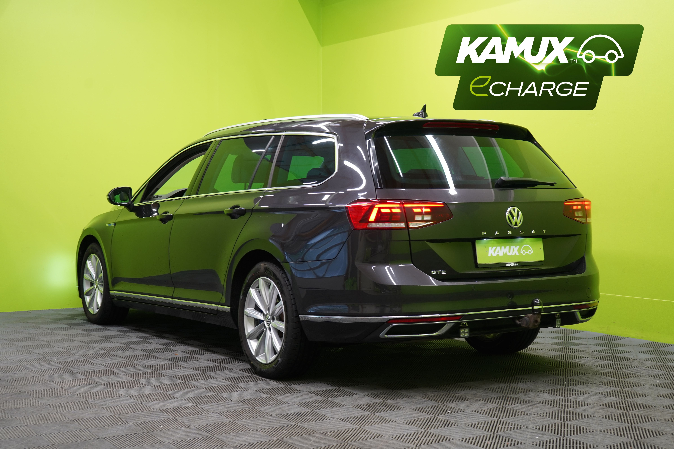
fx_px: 973
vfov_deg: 26.0
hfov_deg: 38.2
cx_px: 337
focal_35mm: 52
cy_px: 224
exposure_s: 1/25
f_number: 5
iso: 400
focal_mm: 52
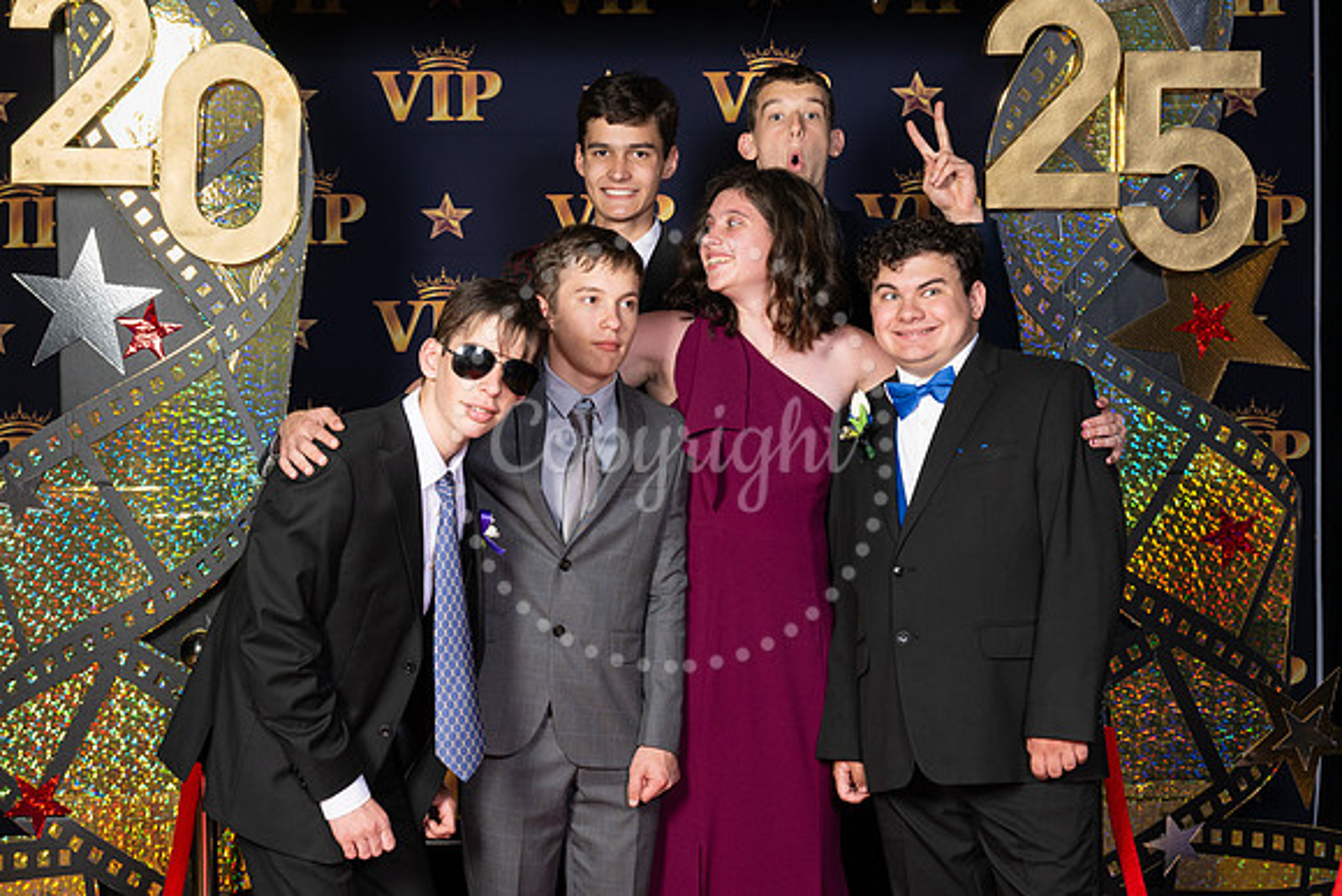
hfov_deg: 31.1
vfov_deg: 21.1
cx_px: 671
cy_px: 428
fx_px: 2408
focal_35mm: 65
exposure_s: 1/100
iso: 320
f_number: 8
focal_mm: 52
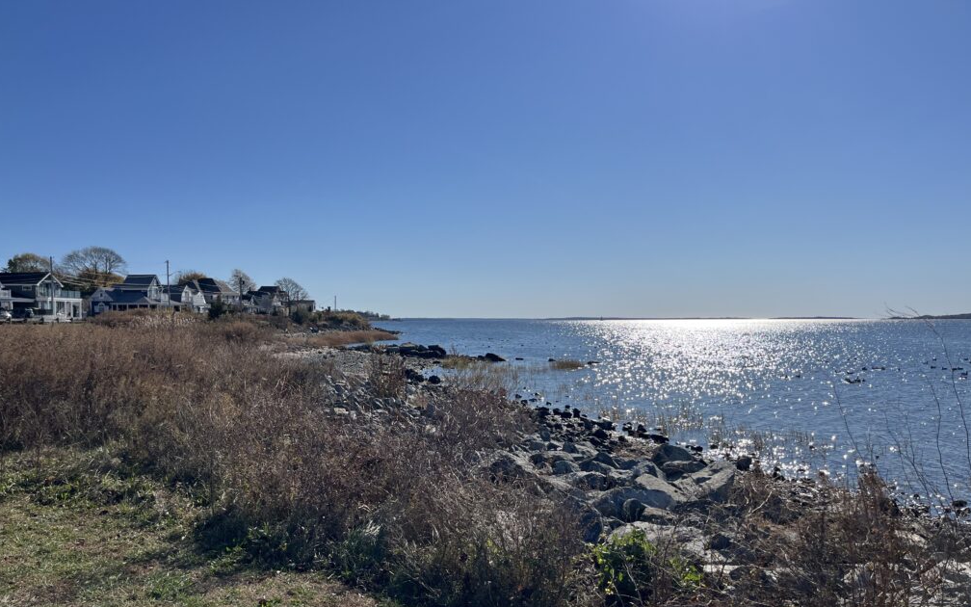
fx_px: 741
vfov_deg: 44.5
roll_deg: +0.3
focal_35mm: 28
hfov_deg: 66.5
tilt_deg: -1.7
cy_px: 338
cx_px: 487
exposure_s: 1/7874
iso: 50
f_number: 1.6
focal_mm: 5.1
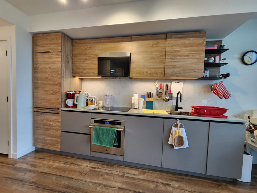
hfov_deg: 106.2
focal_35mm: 13
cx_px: 128
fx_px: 97
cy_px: 96
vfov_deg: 89.9
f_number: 2.2
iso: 250
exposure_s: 1/60
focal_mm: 2.2
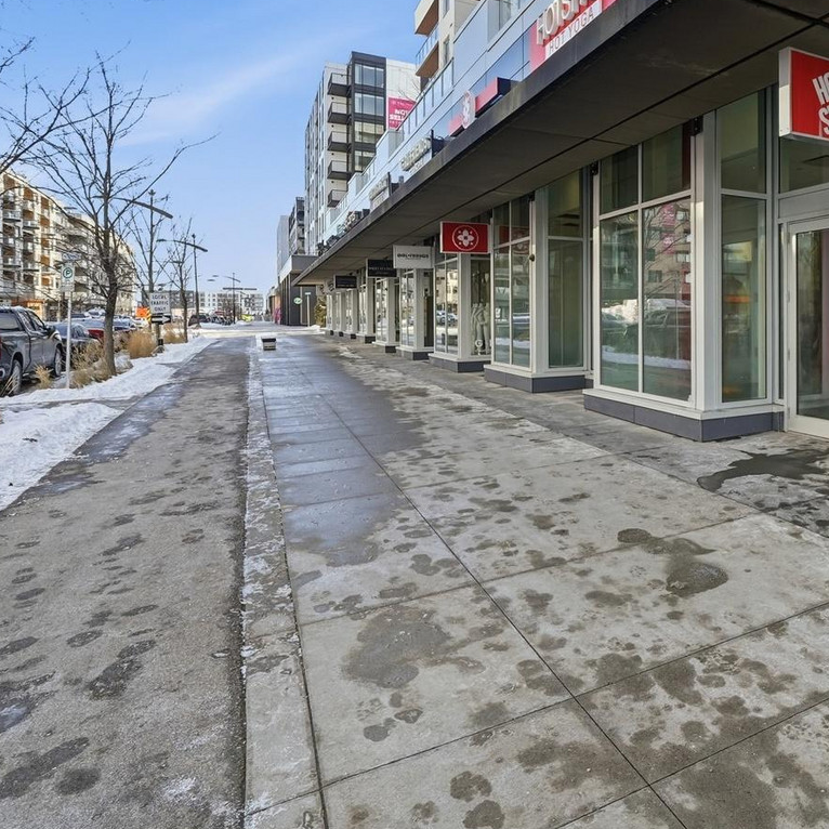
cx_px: 726
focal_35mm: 23
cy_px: 295
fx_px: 623
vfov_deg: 65.9
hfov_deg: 58.7
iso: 250
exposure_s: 1/800
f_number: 8
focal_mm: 12
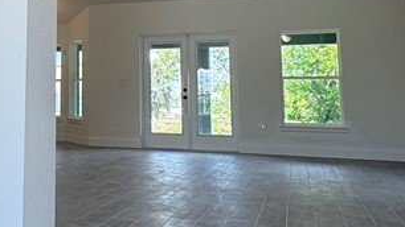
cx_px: 46
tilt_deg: +7.5
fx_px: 548
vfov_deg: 22.9
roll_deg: -0.7
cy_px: 26
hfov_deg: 38.1
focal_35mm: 51
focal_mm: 2.22
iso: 64
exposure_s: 1/120
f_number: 2.2
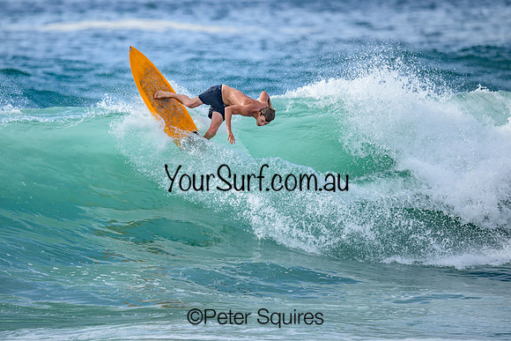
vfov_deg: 1.5
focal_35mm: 903
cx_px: 223
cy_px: 164
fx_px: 12821
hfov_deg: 2.3
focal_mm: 800
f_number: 6.3
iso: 450
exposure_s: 1/2500
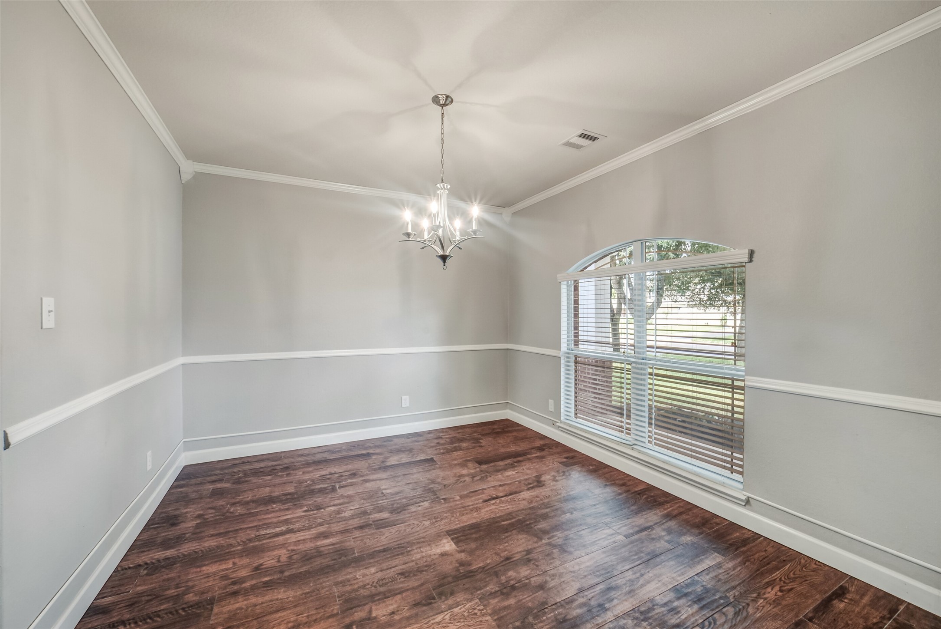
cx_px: 470
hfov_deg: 104.2
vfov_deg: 81.3
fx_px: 366
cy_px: 314
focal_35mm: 14
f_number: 11
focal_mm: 14
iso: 500
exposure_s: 1/13
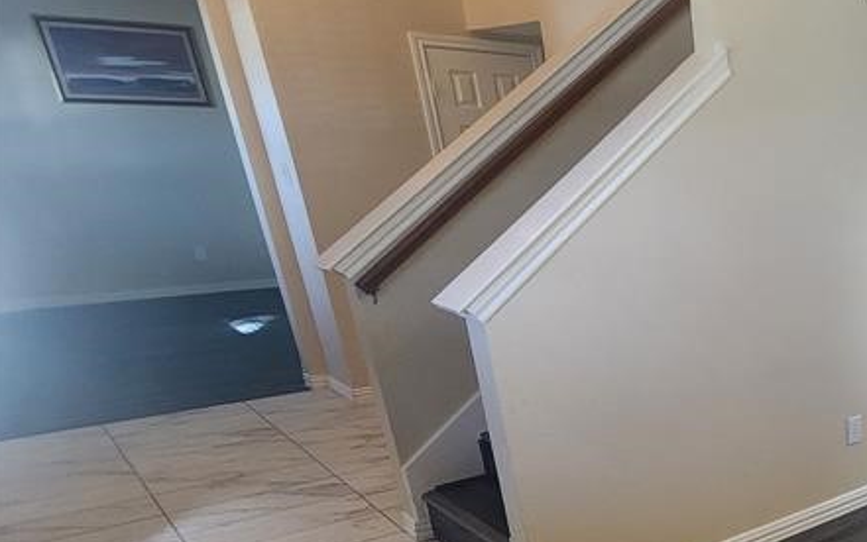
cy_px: 461
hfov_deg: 43.2
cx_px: 995
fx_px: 756
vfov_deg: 37.5
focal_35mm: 32
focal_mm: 2.2
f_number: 2.2
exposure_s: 1/60
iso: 400
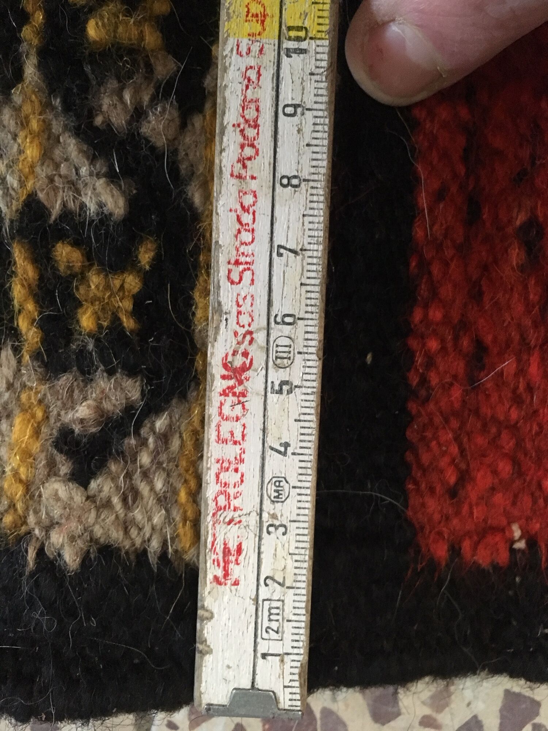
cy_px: 366
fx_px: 612
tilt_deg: -86.2
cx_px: 274
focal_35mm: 29
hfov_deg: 48.2
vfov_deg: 61.7
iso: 250
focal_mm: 4.15
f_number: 2.2
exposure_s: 1/17
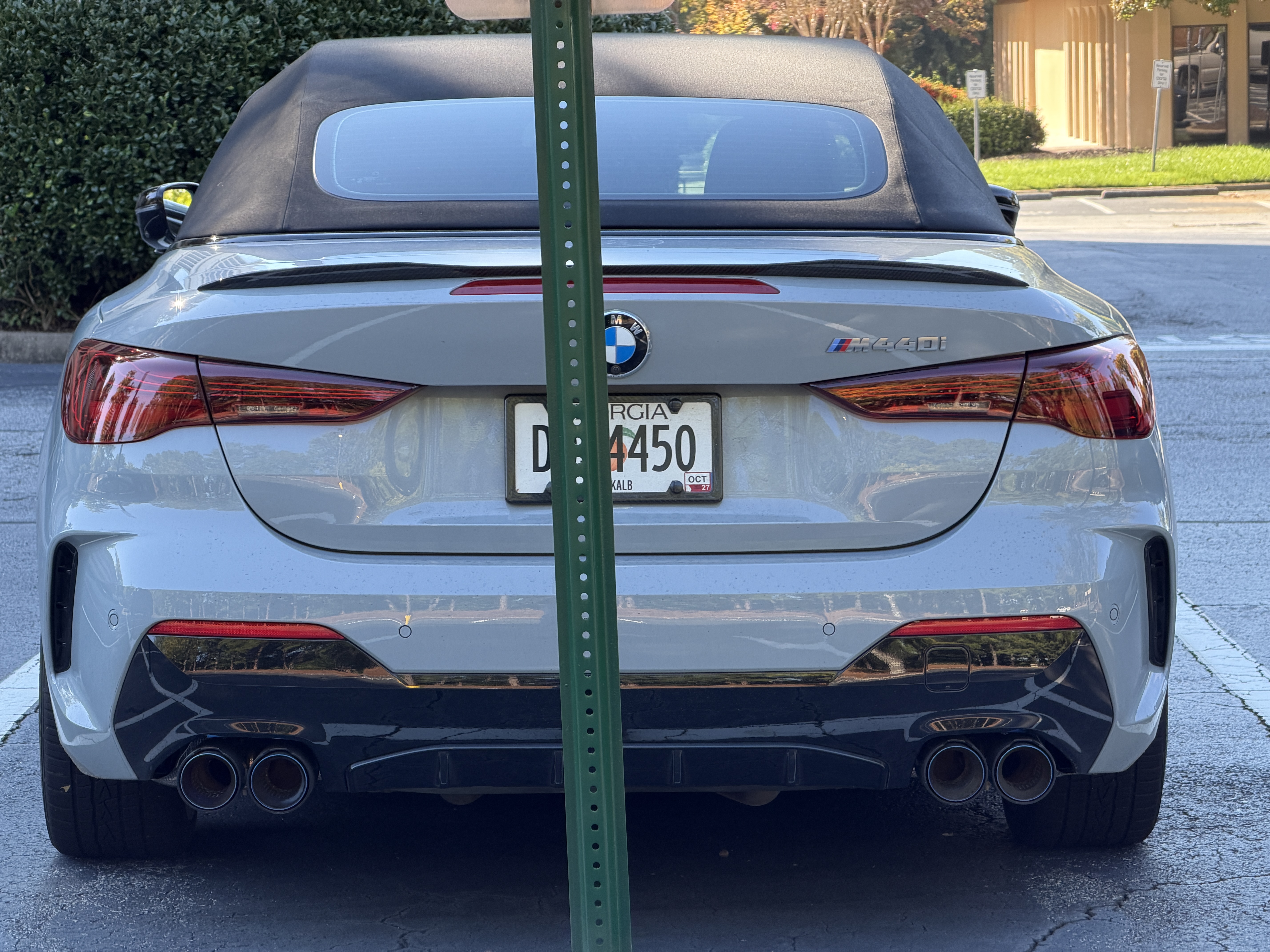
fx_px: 3669
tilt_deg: -6.4
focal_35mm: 100
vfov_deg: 14.8
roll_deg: +1.3
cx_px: 635
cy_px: 476
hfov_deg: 19.6
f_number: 2.8
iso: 64
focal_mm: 16.89
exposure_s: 1/121
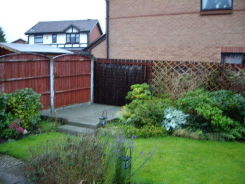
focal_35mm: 38
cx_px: 122
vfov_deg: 37.7
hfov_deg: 49.0
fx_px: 269
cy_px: 92
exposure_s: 1/6
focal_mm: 6.2
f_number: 2.7
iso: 200
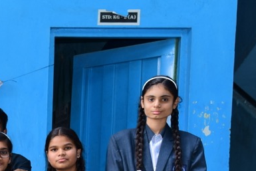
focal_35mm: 133
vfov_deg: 10.1
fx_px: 946
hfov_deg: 14.2
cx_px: -152
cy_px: 231
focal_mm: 40
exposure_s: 1/125
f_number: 6.3
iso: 400
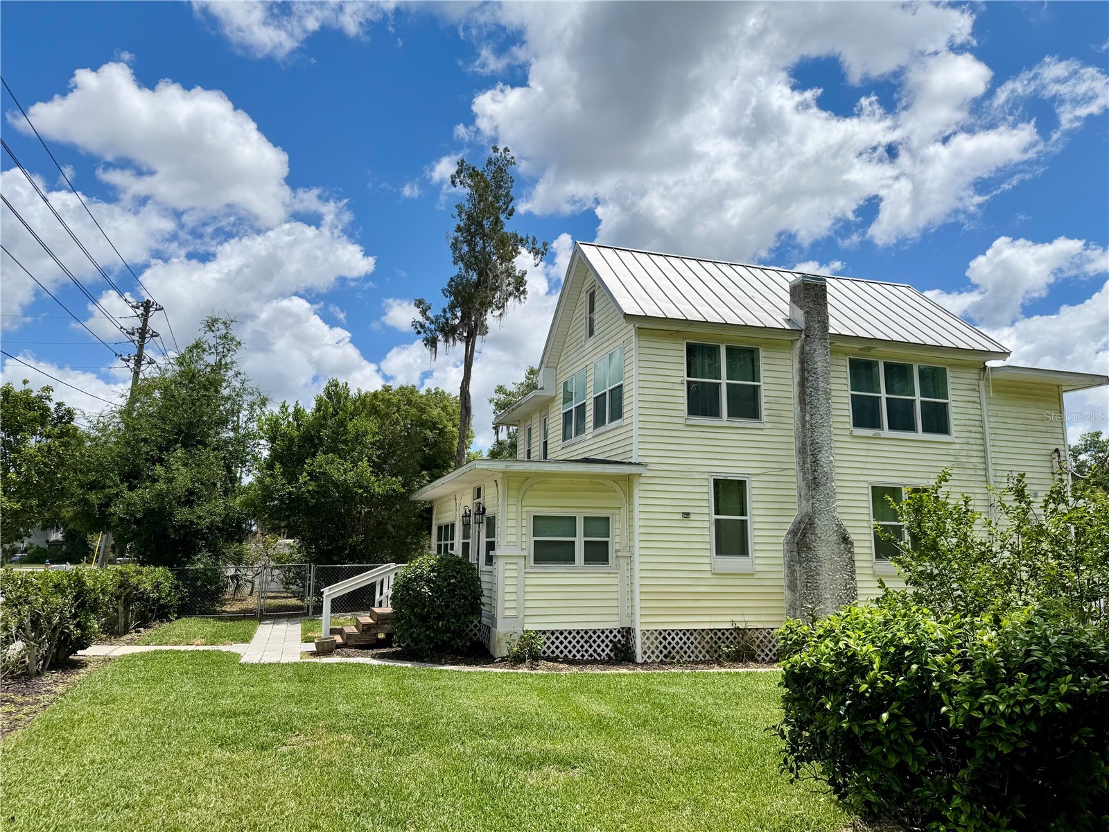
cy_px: 416
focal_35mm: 24
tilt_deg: +10.4
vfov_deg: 56.8
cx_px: 554
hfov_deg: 71.6
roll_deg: -0.8
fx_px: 769
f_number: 1.78
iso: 80
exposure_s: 1/9009
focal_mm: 6.76
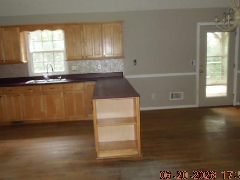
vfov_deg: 45.4
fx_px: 215
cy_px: 89
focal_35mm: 31
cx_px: 115
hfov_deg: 58.3
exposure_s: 1/30
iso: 450
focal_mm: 4.5
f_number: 3.3
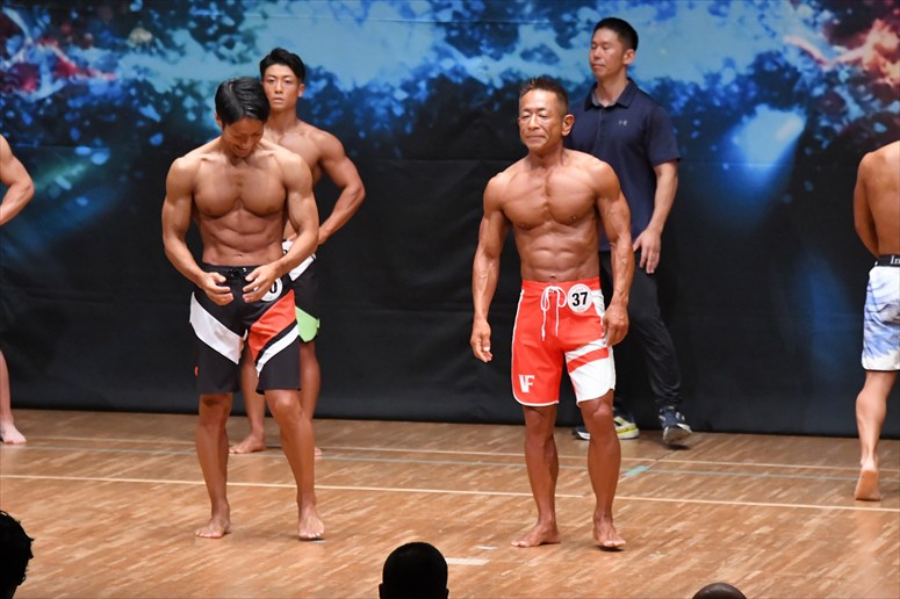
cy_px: 300
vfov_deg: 5.1
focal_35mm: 270
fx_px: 6747
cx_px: 450
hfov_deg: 7.6
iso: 8000
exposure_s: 1/400
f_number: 5.6
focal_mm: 180
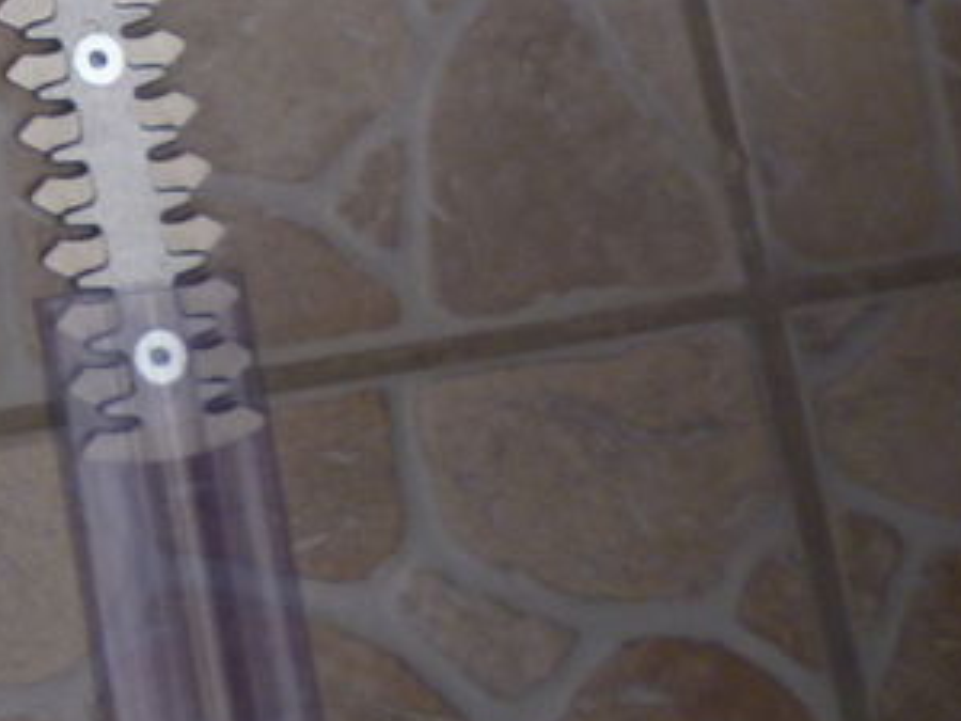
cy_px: -449
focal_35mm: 80
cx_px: -416
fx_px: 2221
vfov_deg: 16.3
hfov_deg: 21.2
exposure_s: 1/400
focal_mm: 4.3
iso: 100
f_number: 2.5
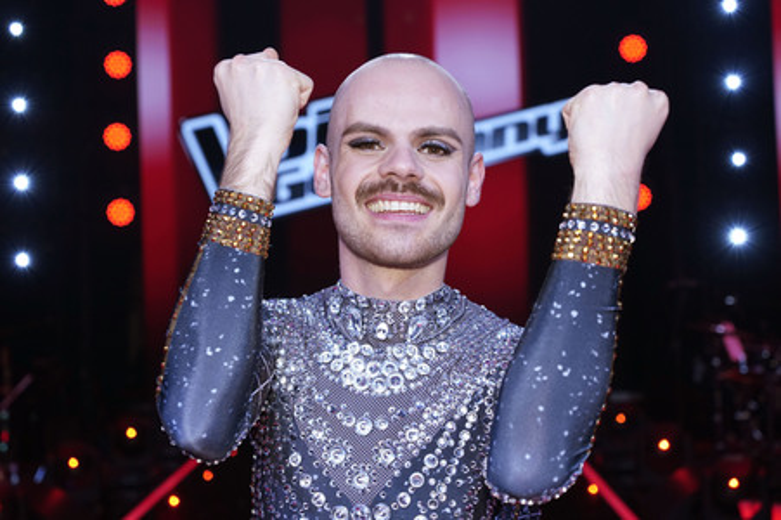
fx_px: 1019
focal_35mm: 47
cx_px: 390
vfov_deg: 28.6
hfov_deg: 41.9
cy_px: 260
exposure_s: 1/125
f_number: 4.5
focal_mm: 47
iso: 1600
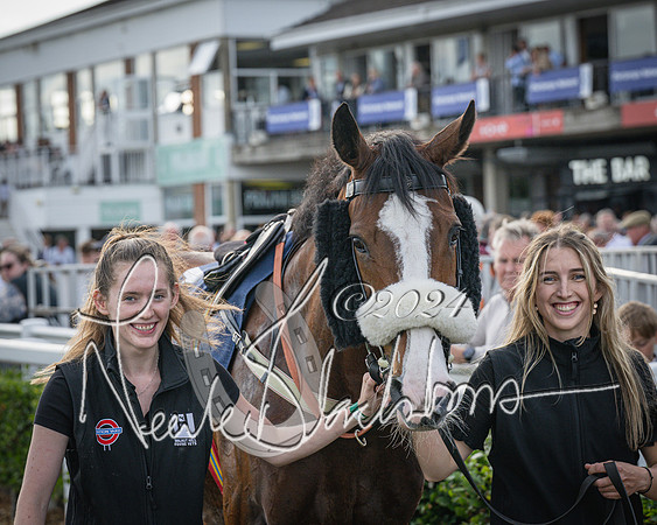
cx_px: 263
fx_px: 2300
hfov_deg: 16.2
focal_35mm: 118
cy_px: 262
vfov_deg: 13.0
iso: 400
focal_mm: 70
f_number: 4
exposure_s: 1/1250
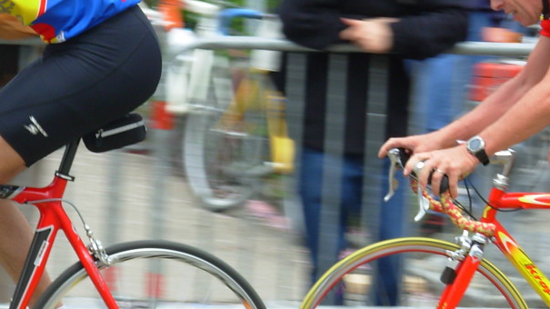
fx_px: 3281
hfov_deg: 9.6
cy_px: 83
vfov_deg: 5.4
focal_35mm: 225
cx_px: 183
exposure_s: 1/197
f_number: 4.3
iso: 50
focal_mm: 20.2
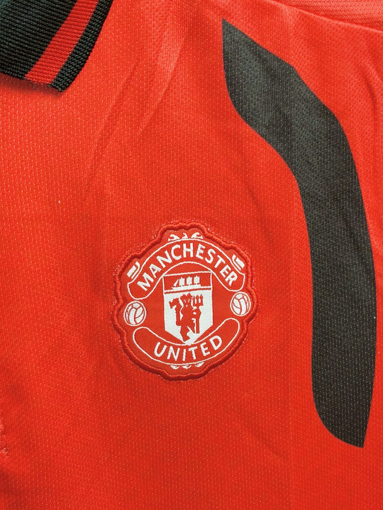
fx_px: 900
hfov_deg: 24.0
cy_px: 295
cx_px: 190
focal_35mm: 61
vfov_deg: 31.6
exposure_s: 1/50
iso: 100
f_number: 1.6
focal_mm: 5.96
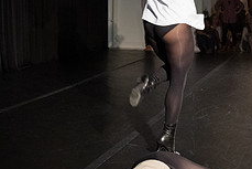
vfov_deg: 17.5
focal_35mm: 77
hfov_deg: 26.3
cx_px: 142
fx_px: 539
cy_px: 17
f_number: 4.5
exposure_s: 1/400
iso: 6400
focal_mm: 28
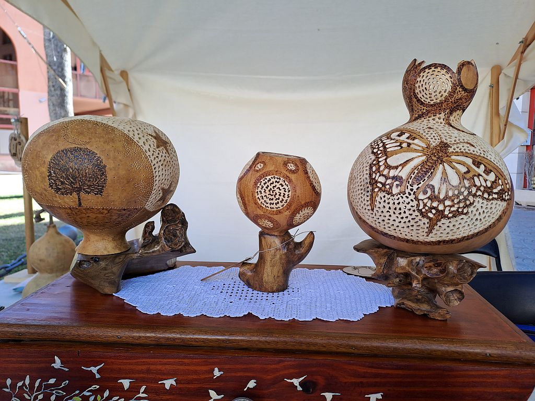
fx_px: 386
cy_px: 200
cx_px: 268
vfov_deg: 54.9
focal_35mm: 25
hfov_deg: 69.4
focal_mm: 4.65
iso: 32
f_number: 1.8
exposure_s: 1/113
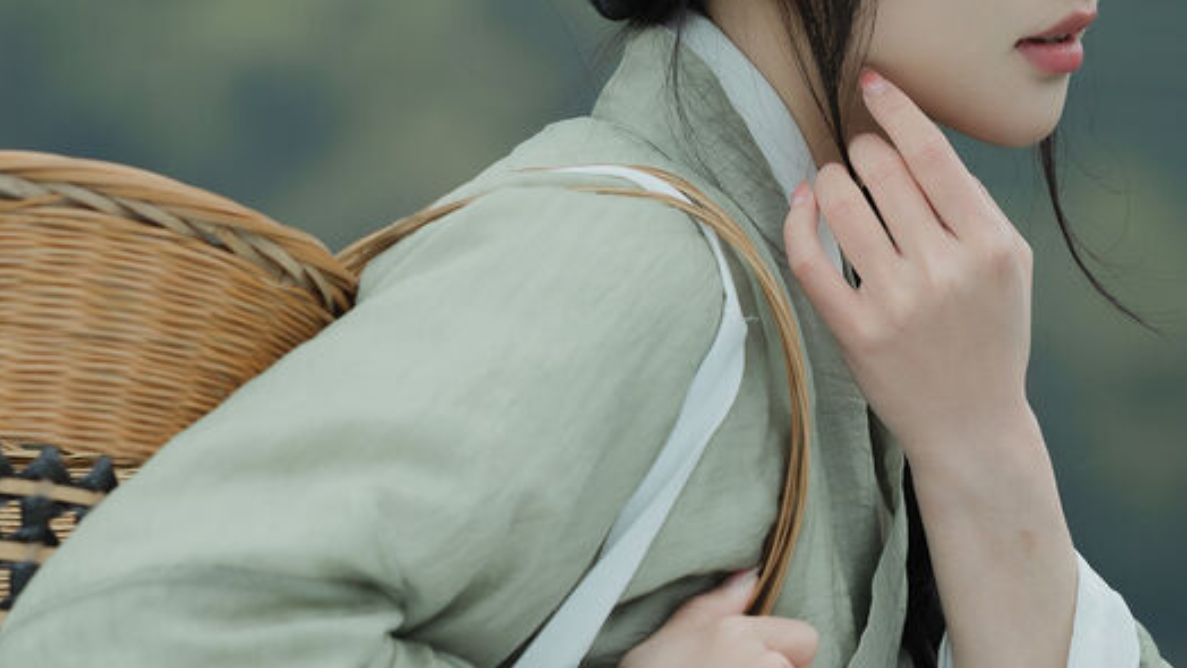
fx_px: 9067
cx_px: 324
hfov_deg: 7.5
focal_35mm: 288
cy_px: 360
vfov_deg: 4.2
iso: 250
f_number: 4
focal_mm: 120
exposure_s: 1/800
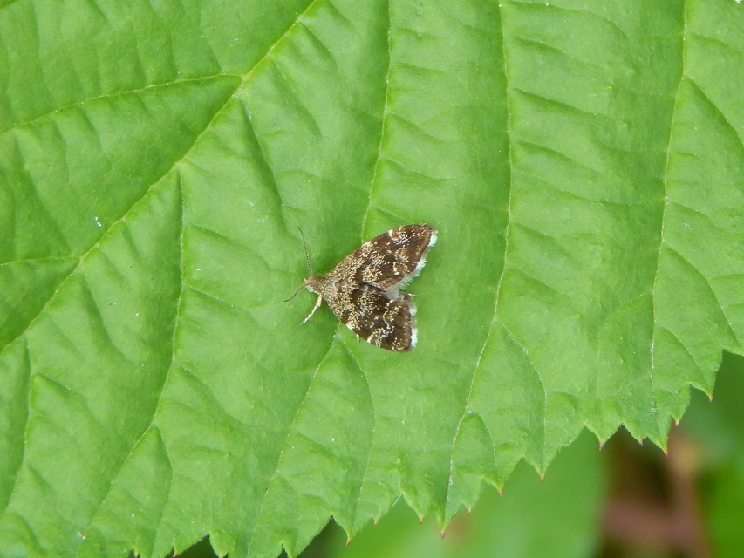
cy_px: 279
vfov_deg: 6.4
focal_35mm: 232
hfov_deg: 8.5
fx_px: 4987
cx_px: 372
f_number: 5.6
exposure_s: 1/40
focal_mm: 41.7
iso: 125
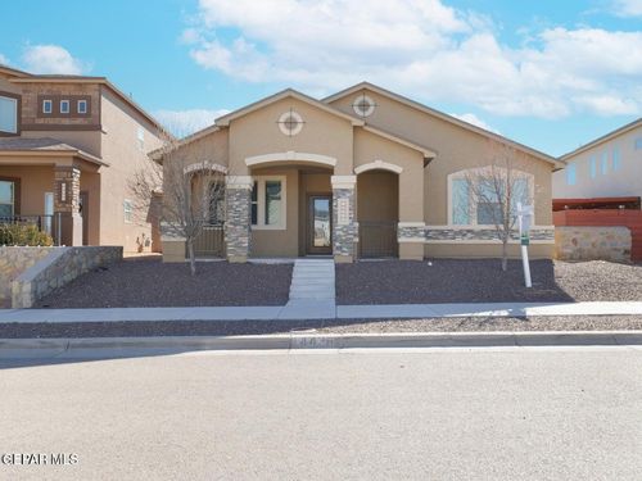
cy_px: 240
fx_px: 445
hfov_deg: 71.6
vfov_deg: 56.8
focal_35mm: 24
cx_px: 321
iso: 200
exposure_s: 1/640
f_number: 7.1
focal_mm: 12
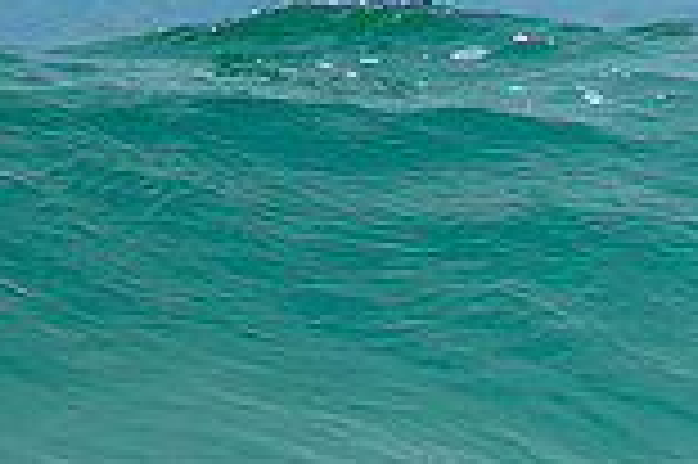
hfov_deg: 0.8
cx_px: 1523
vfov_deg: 0.5
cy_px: 756
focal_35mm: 2603
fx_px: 50415
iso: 250
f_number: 8
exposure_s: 1/2000
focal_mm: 560
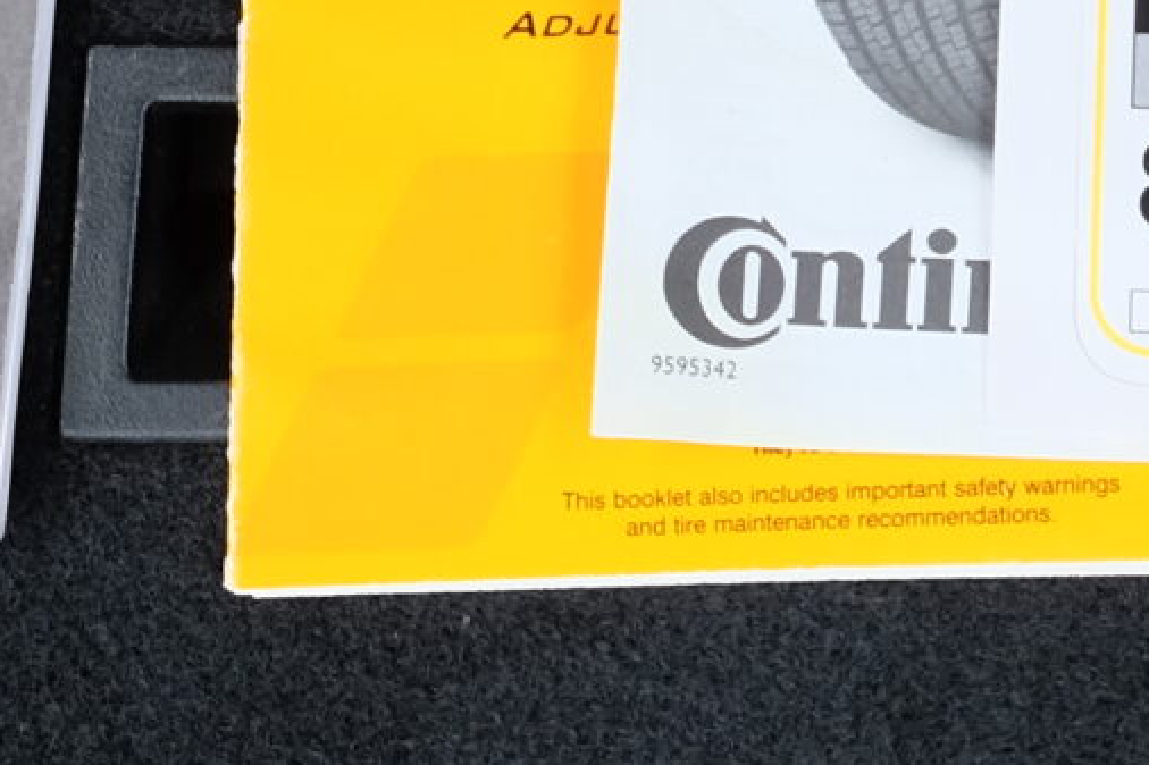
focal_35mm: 167
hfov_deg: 12.1
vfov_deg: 7.7
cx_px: 1215
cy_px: -993
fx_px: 5328
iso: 400
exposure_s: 1/180
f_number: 5.6
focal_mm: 22.3
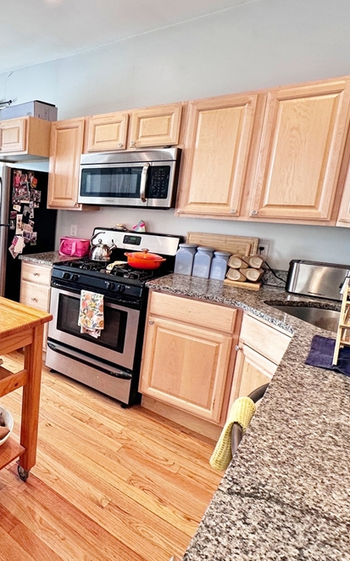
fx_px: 351
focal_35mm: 23
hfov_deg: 45.8
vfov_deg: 77.1
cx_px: 11
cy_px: 261
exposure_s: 1/120
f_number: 2.2
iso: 160
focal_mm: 2.22
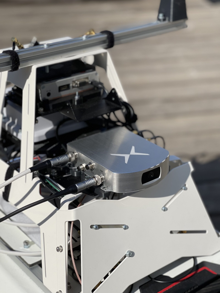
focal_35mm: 64
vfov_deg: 30.3
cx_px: 110
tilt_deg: -27.0
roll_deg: -0.6
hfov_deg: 22.9
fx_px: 542
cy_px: 146
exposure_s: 1/2370
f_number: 2.2
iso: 32
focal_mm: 7.5
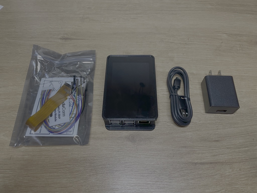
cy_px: 96
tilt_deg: -61.5
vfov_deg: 53.1
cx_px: 128
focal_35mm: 26
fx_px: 193
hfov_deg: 67.3
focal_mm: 4.2
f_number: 1.6
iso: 160
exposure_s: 1/60
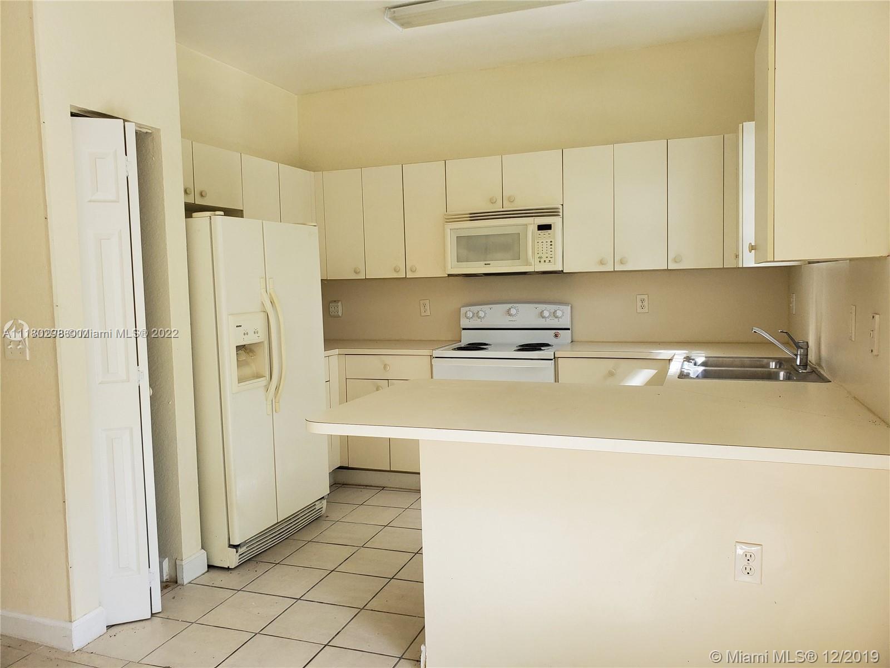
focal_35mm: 26
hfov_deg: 67.3
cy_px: 334
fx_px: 668
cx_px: 445
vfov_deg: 53.1
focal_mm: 4.3
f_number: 2.4
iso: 160
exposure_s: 1/100
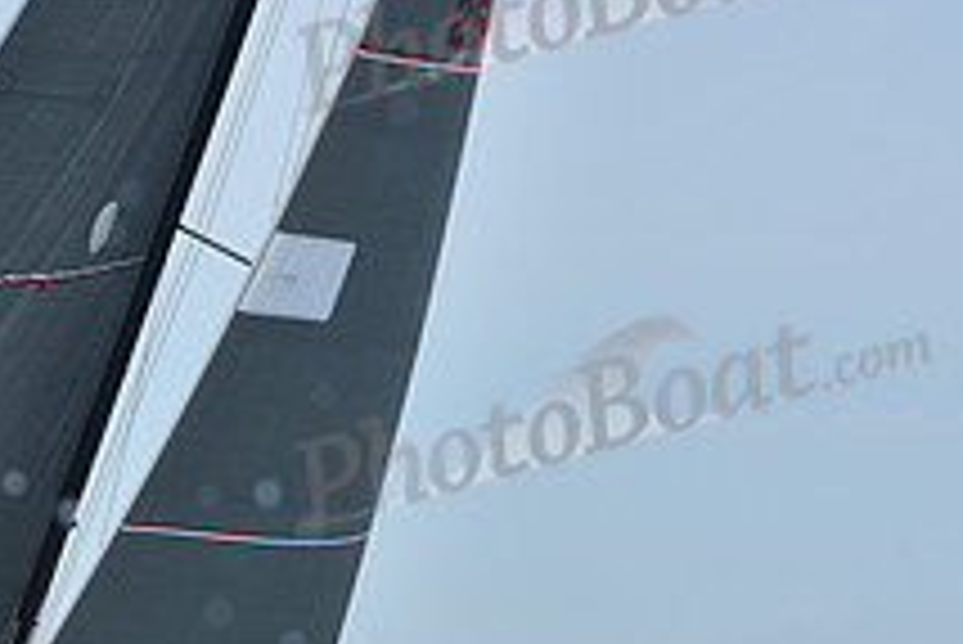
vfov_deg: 7.2
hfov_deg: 10.7
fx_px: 5086
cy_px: 709
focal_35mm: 190
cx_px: 68
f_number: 9
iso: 250
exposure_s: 1/800
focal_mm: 70
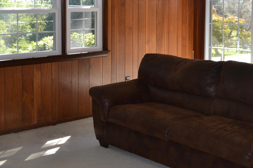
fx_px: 443
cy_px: 38
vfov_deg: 21.3
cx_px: 124
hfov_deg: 31.9
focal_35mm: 63
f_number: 4.2
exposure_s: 1/125
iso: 280
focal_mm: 26
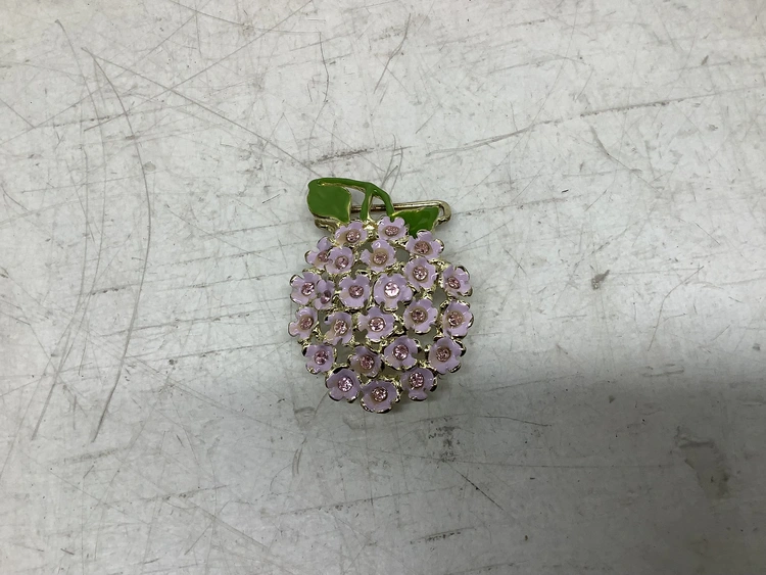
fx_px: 686
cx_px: 383
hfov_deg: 58.3
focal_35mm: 31
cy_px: 288
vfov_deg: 45.5
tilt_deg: -67.2
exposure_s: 1/120
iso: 50
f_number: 2.4
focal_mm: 3.3
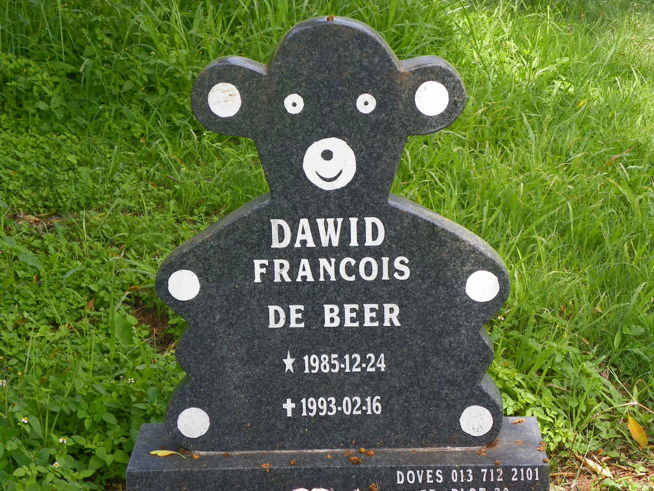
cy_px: 246
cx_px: 327
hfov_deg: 21.8
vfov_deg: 16.4
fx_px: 1700
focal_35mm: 90
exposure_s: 1/160
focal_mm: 16
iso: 64
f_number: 4
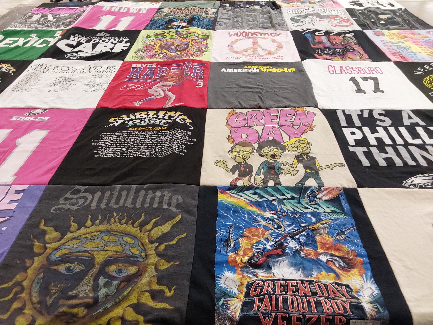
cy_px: 162
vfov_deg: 49.7
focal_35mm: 28
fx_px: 350
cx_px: 216
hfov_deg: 63.4
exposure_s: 1/60
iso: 200
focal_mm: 2.91
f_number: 1.9
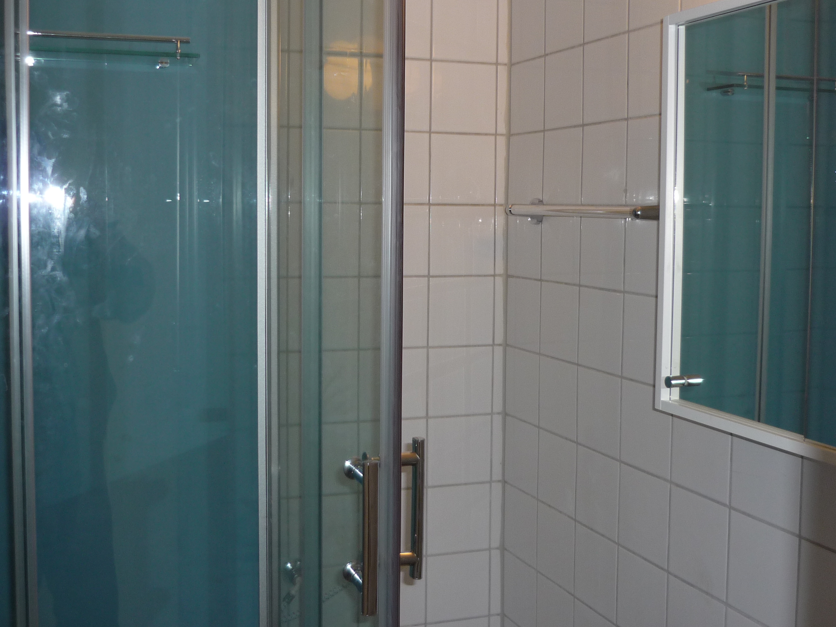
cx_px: 384
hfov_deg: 45.7
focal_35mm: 41
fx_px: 990
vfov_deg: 35.0
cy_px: 261
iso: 100
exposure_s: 1/30
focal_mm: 5.5
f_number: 2.8
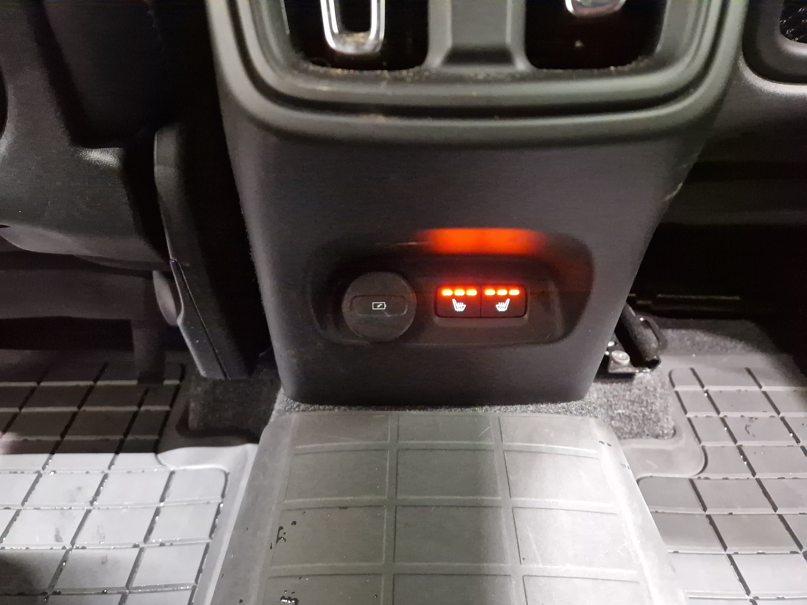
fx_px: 536
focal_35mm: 23
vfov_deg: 58.9
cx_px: 404
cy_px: 302
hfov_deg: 73.9
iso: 1600
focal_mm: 5.4
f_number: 1.8
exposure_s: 1/20
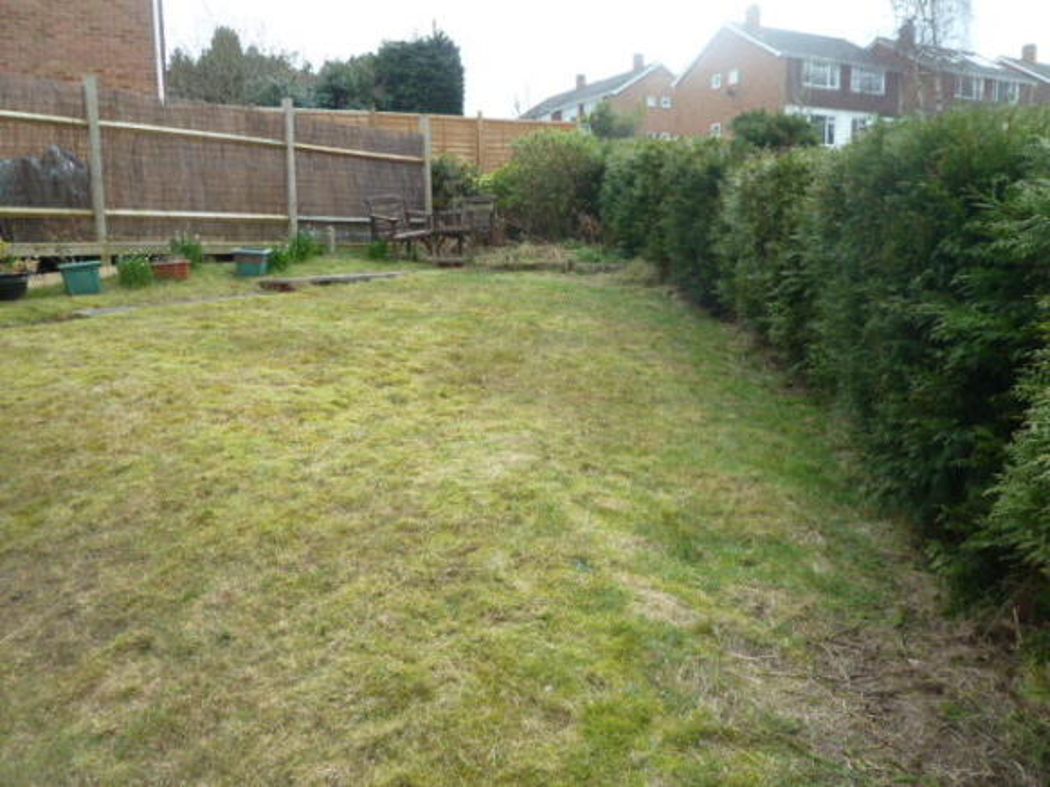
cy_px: 394
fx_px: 879
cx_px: 525
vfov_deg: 48.2
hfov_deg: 61.7
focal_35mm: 29
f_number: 4
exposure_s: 1/160
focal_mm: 4.7
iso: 80
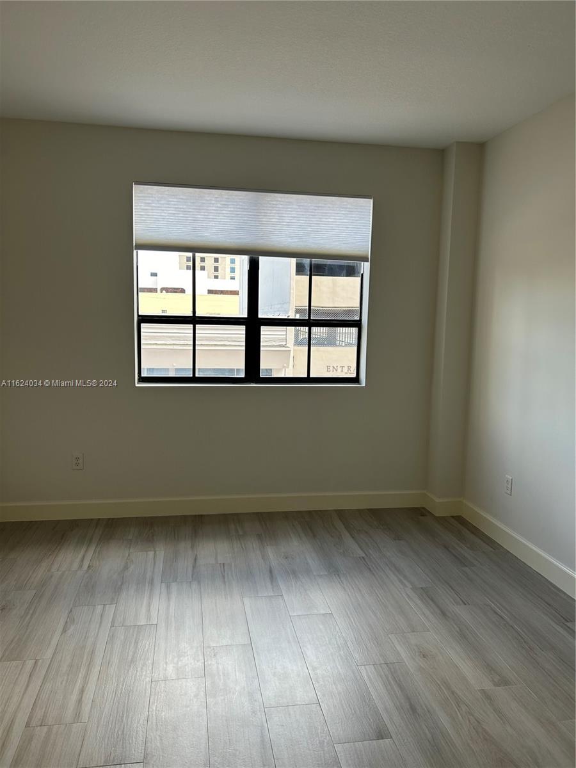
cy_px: 384
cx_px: 288
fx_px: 577
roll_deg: -1.6
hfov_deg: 53.1
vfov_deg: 67.3
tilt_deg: -5.0
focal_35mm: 26
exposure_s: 1/126
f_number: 1.5
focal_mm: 5.7
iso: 40
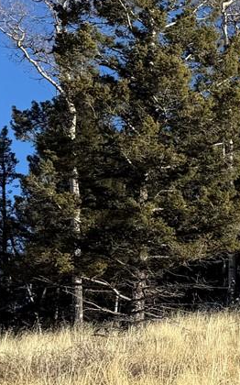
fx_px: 1017
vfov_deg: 21.0
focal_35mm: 97
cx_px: 543
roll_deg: +2.2
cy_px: 334
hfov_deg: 11.5
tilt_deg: +9.6
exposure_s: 1/2445
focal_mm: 6.76
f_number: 1.78
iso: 80
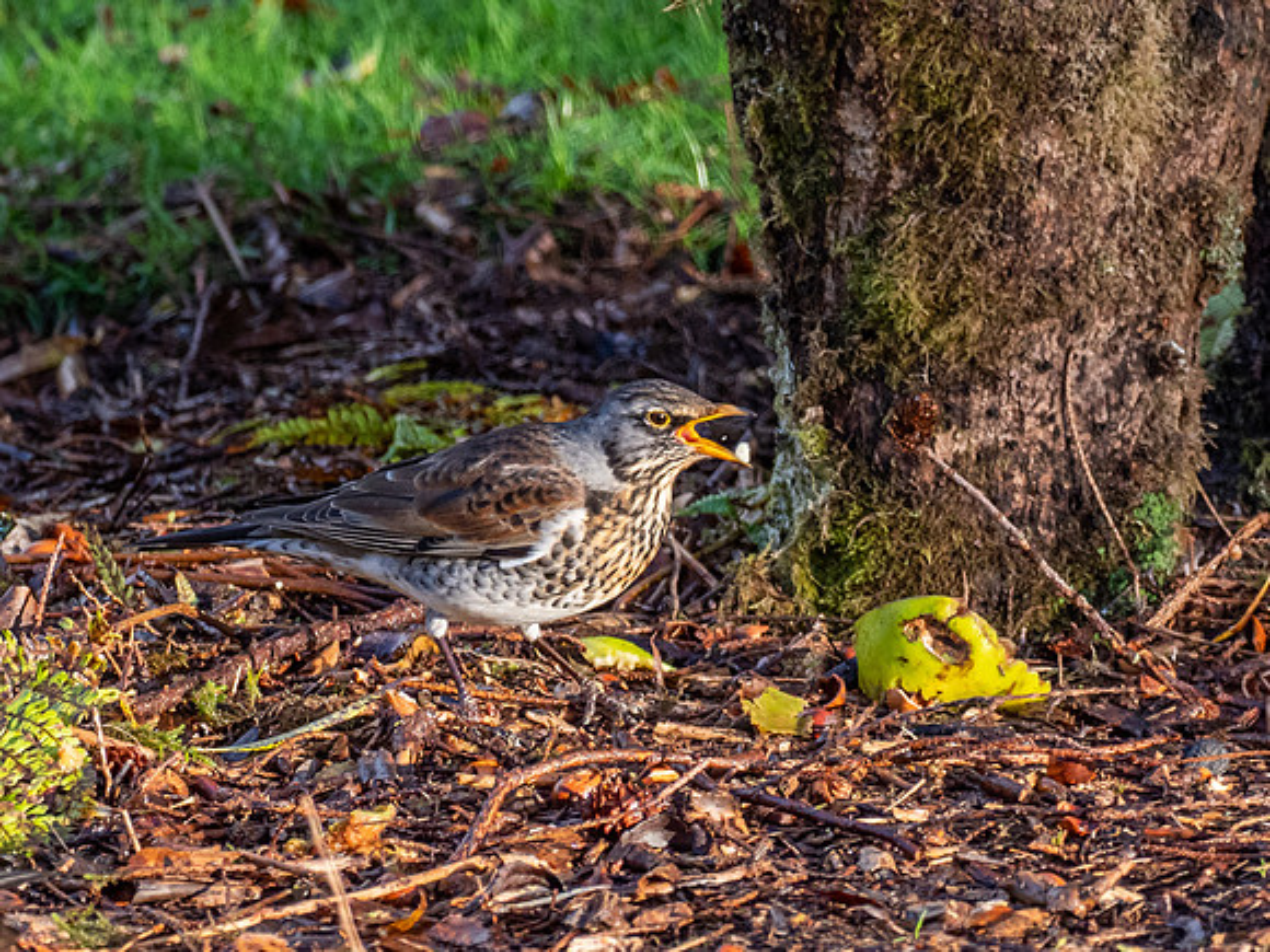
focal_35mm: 1145
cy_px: 469
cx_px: 645
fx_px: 42019
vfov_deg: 1.3
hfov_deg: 1.7
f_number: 4.5
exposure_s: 1/640
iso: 800
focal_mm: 300
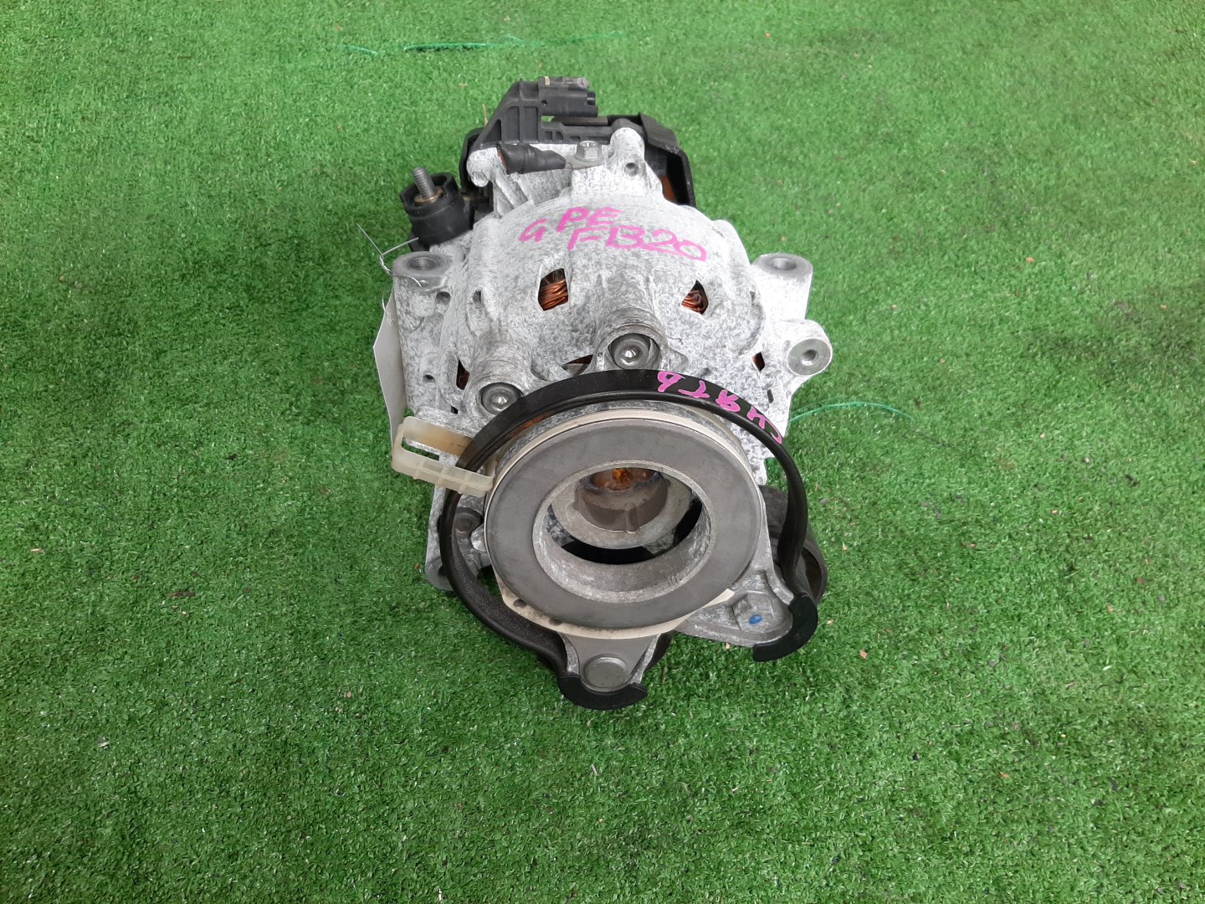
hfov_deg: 67.3
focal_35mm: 26
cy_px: 452
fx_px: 905
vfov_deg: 53.1
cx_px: 602
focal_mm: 3.93
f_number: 1.7
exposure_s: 1/50
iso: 81
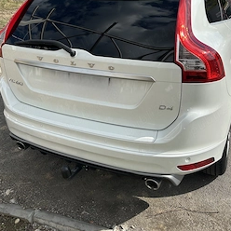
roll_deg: +0.2
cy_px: 57
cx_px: 121
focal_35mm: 37
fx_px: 279
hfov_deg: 44.9
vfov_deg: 43.4
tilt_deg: -15.5
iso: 50
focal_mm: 5.7
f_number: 1.5
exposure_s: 1/4630
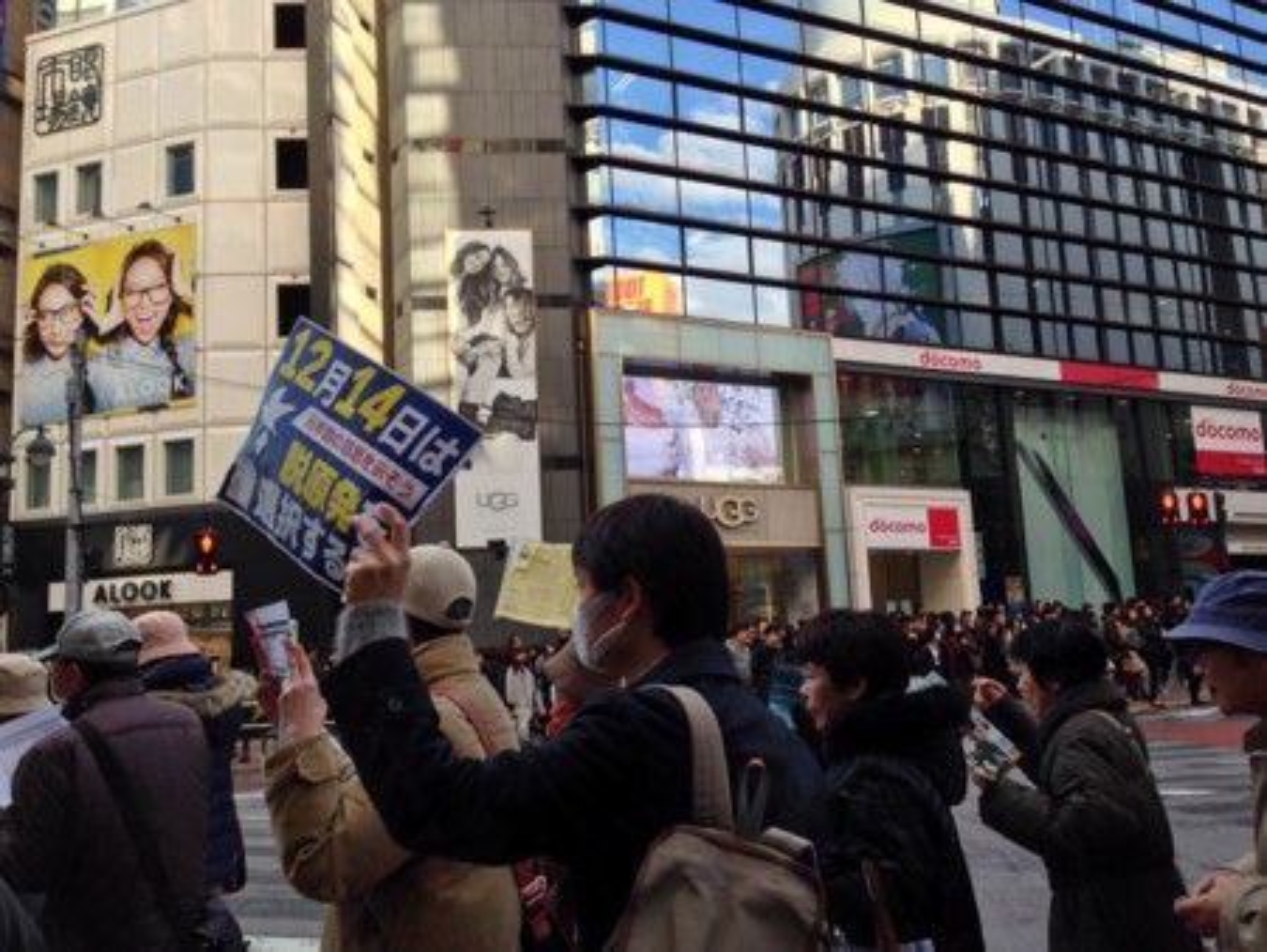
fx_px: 1208
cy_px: 476
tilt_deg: +9.1
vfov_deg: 43.0
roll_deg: +0.5
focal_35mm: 33
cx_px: 634
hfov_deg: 55.3
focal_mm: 4.12
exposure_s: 1/294
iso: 50
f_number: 2.4
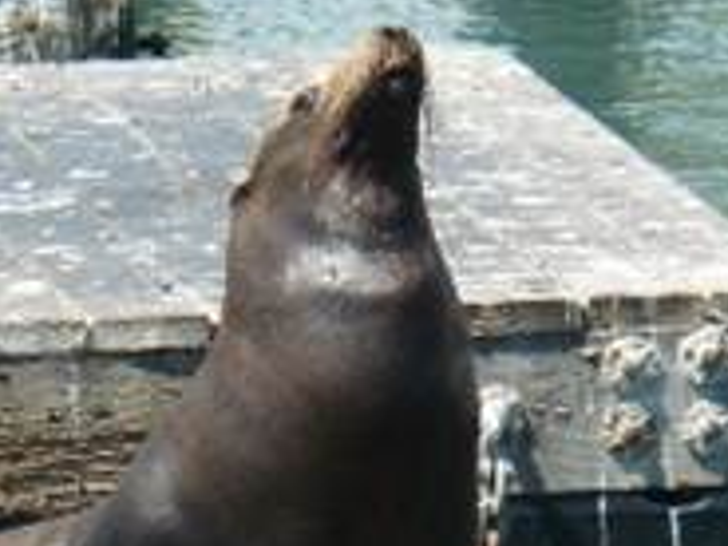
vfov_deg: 1.3
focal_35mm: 1125
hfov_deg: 1.8
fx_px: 23660
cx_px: 245
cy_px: 360
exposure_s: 1/250
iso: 100
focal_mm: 72
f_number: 5.6
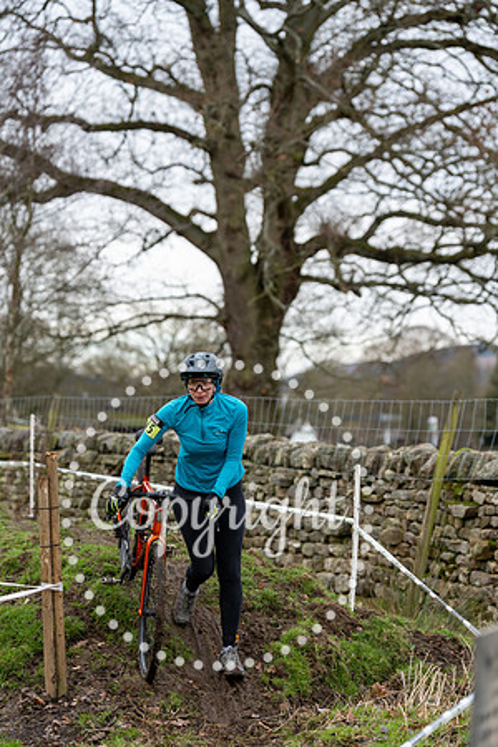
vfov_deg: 20.6
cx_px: 249
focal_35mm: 99
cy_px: 374
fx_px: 2054
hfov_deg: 13.8
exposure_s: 1/1000
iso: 1000
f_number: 3.2
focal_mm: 99
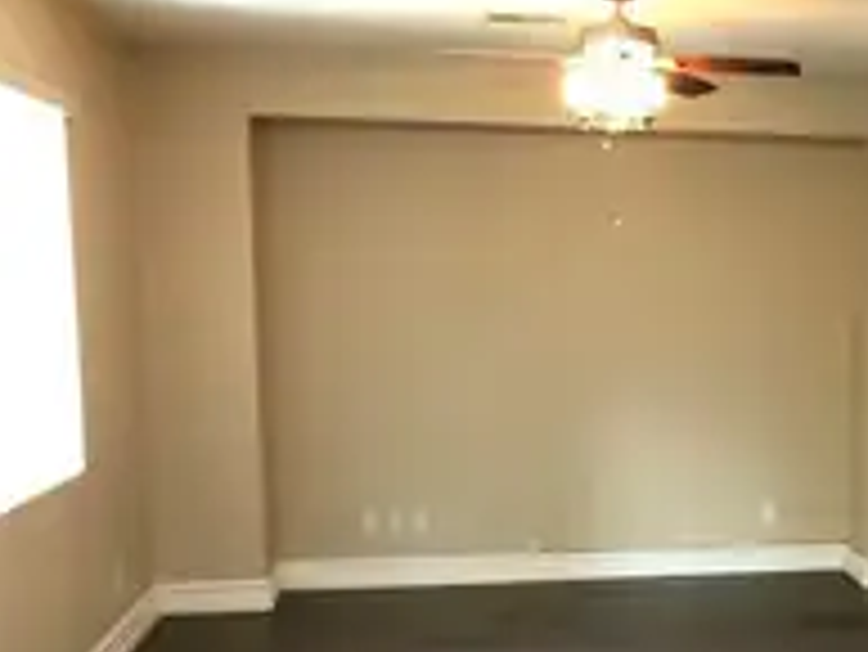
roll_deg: -0.4
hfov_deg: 31.3
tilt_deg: -8.2
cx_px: 819
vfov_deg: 24.8
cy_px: 522
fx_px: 1455
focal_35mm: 58
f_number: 1.8
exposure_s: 1/15
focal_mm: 3.99
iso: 64
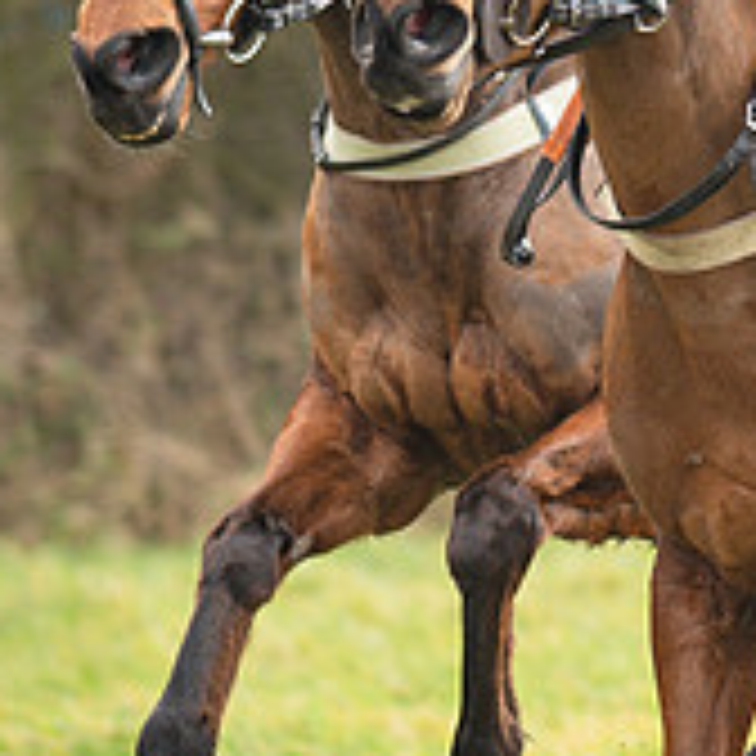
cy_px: 223
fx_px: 22658
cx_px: 1019
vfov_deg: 1.9
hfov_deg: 1.9
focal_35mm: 917
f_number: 1.8
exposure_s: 1/1000
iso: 250
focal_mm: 135
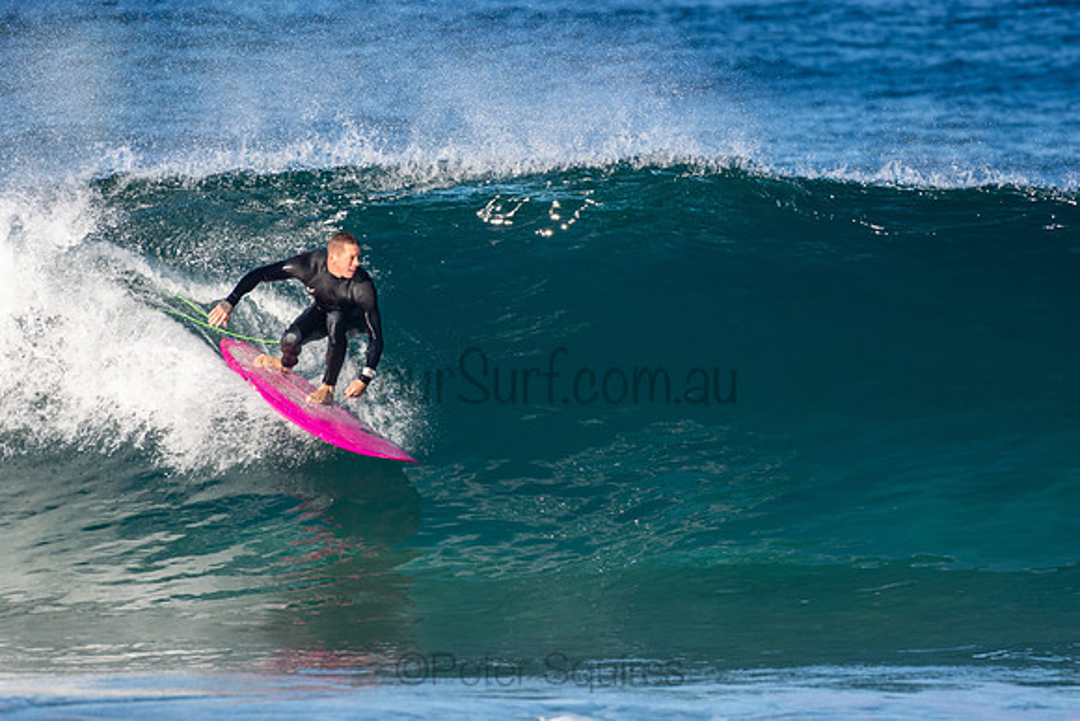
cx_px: 540
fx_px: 22504
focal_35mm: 750
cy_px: 360
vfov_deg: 1.8
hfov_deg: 2.7
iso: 450
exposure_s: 1/1250
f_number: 5.6
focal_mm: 500
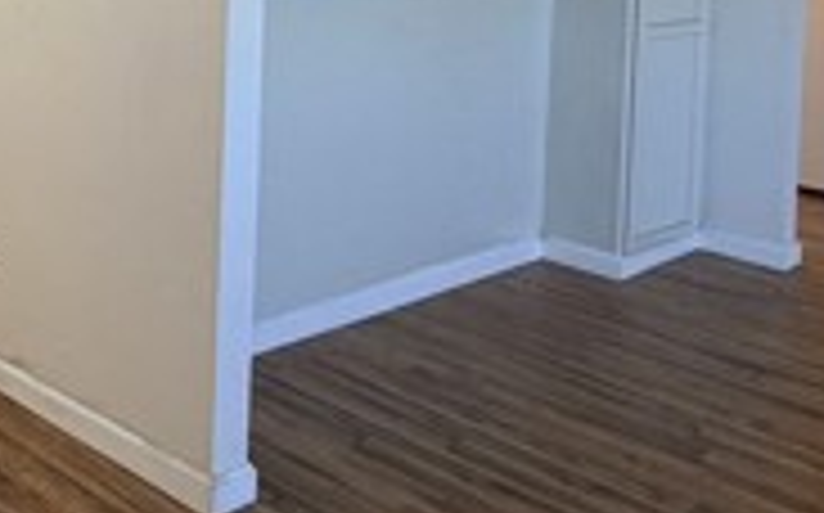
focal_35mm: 52
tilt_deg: -2.3
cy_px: -104
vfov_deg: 22.8
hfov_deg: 33.5
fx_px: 1167
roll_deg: -0.6
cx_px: -99
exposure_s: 1/120
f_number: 2.2
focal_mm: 2.22
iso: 160
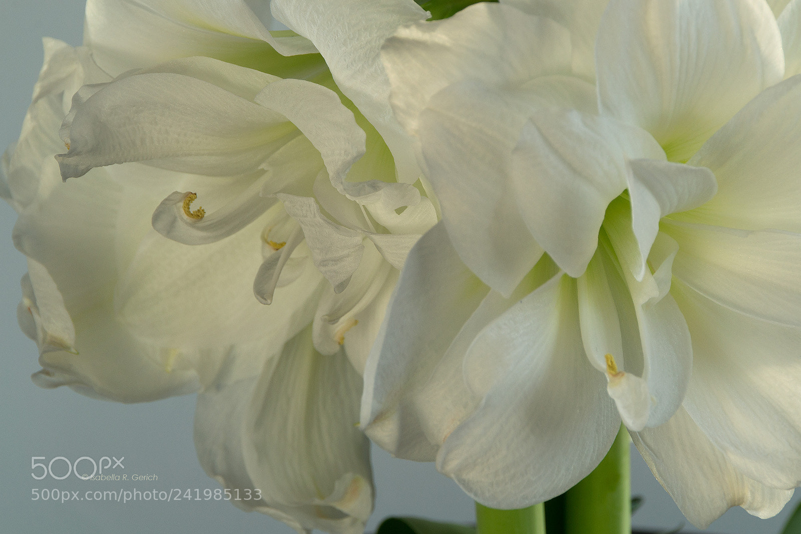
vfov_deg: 4.6
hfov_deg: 6.9
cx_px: 400
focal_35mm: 300
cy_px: 267
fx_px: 6673
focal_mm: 200
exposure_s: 1.3
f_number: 16
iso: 100
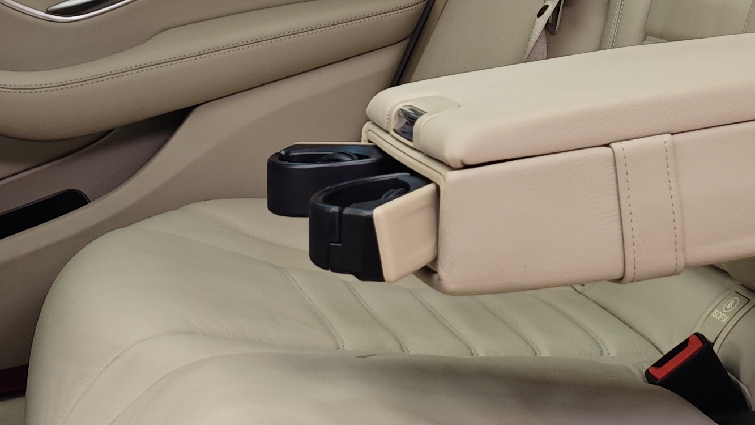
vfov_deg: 14.5
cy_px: -230
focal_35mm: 77
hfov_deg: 27.1
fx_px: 1542
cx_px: 575
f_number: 1.9
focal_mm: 8.7
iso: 400
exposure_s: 1/29.8
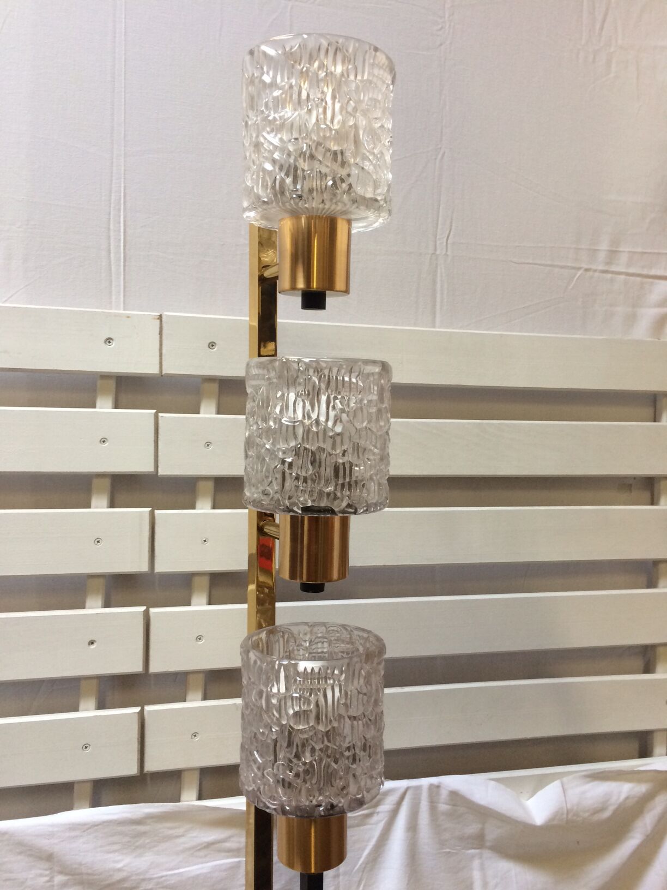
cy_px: 445
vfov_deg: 61.7
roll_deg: -0.5
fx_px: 745
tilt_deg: -1.9
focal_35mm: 29
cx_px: 334
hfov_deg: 48.2
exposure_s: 1/33
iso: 100
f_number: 2.2
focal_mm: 4.15
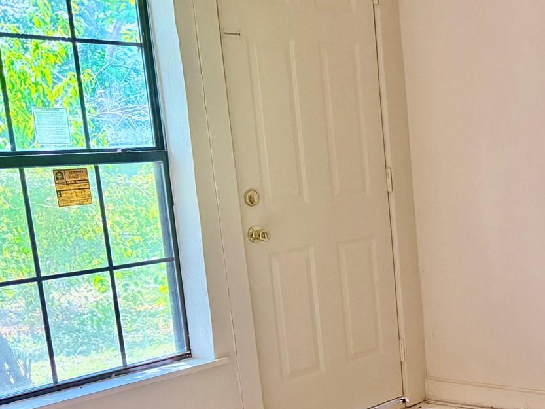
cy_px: 351
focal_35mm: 59
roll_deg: +0.9
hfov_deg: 28.8
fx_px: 929
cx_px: 634
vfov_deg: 24.3
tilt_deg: -13.3
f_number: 1.78
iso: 400
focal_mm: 6.76
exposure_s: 1/120
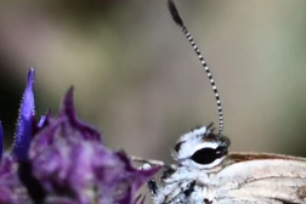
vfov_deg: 3.4
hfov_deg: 5.2
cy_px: 257
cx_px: 283
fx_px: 3391
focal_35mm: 399
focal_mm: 105
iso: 180
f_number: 8
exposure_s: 1/500
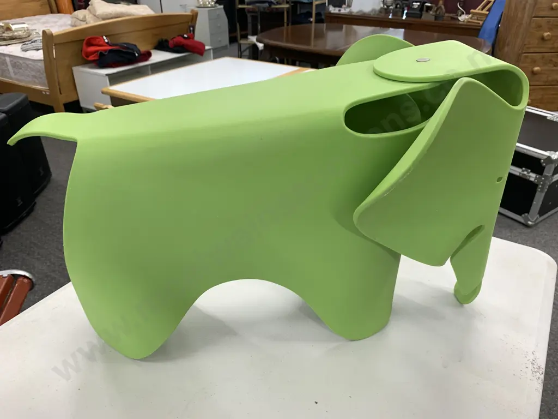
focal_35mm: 26
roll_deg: -0.2
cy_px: 210
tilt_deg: -31.8
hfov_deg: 67.3
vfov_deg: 53.1
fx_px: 419
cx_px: 279
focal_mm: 4.25
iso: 100
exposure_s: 1/100
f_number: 1.8
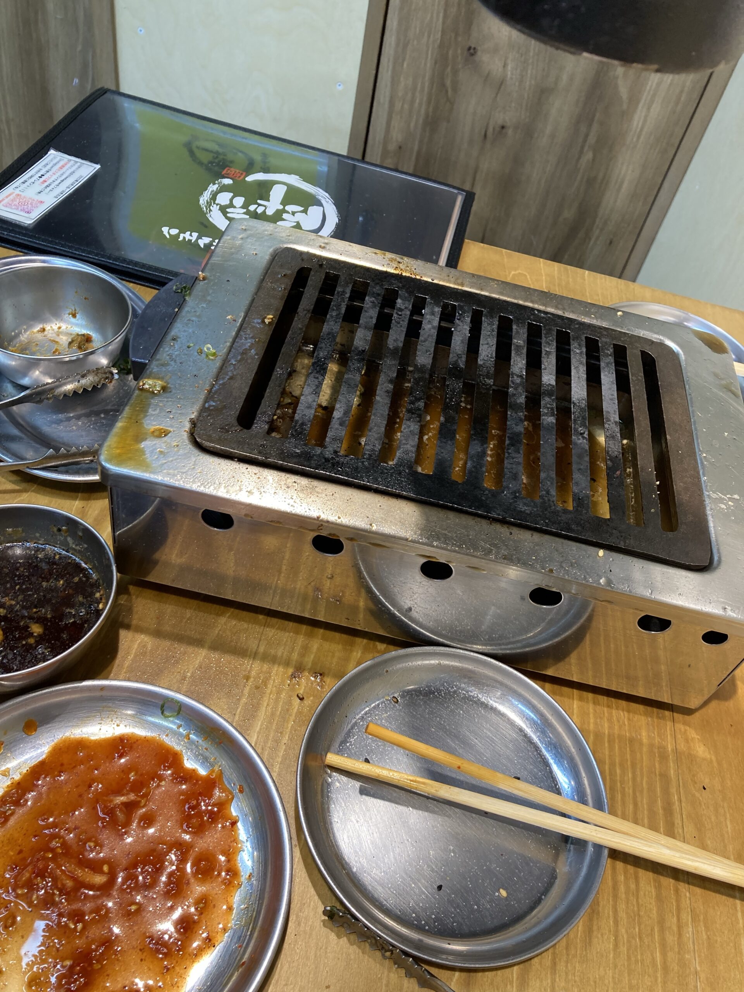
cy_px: 496
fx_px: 802
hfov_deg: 49.7
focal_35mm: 28
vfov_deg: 63.4
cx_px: 372
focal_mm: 3.99
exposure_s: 1/50
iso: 64
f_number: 1.8
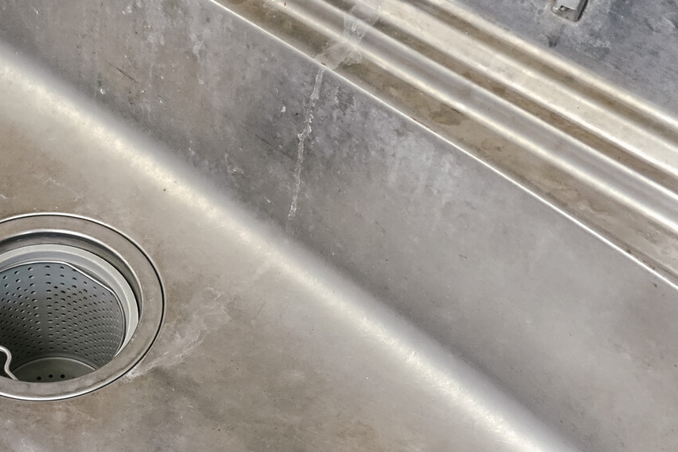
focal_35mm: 56
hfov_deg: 33.5
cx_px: 53
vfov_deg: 24.0
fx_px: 1054
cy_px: 324
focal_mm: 16
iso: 800
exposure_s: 1/160
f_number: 4
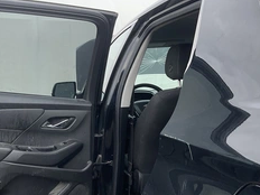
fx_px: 376
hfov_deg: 36.5
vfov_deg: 28.9
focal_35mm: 50
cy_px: 134
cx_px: 41
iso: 25
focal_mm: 3
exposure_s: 1/574
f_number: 1.8
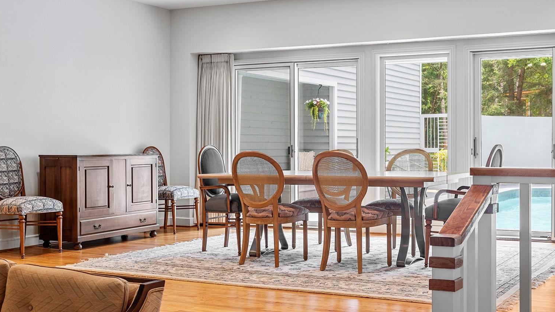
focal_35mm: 50
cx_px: 351
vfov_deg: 24.0
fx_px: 736
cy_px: 150
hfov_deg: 41.0
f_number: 8
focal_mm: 35
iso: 250
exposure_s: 1/3
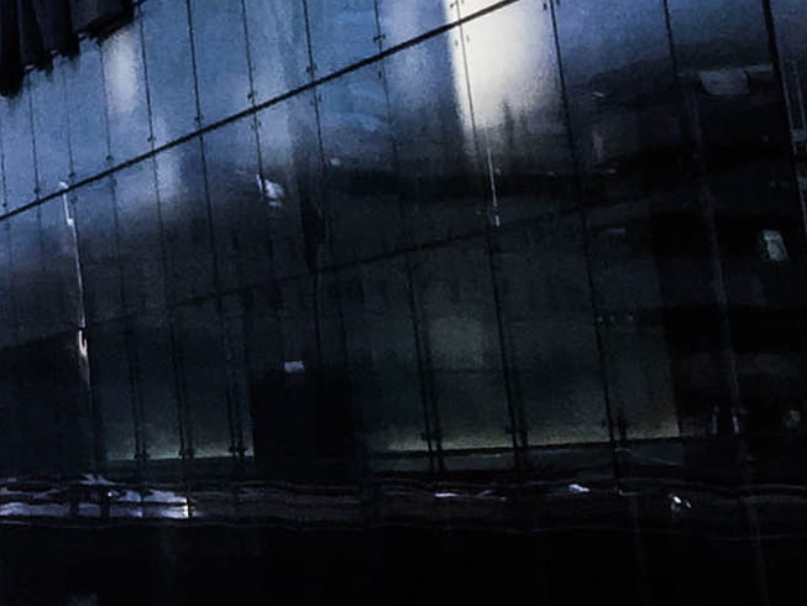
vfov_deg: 9.3
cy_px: -768
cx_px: -763
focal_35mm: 145
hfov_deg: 12.2
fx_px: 3381
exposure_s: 1/190
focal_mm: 4.15
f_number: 2.2
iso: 32
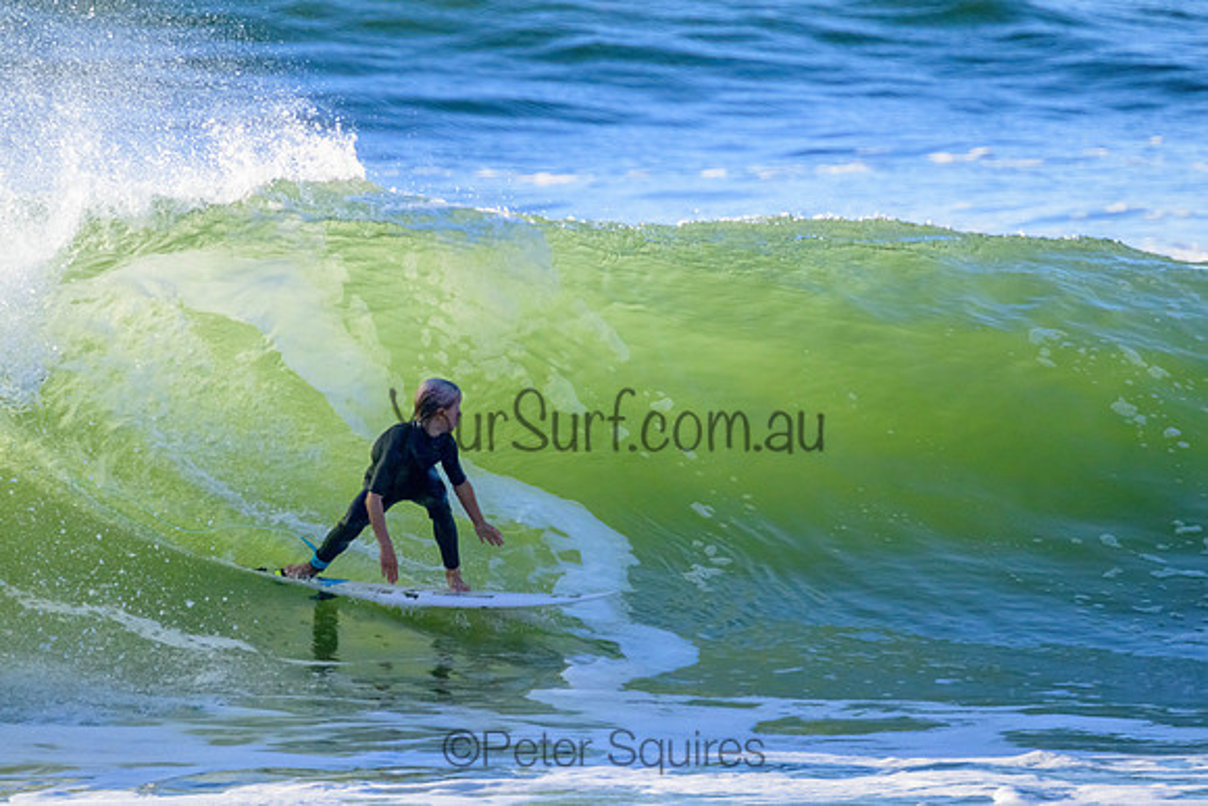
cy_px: 352
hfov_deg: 2.3
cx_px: 602
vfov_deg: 1.5
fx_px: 30279
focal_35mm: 902
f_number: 11
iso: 2200
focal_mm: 800
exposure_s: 1/2000
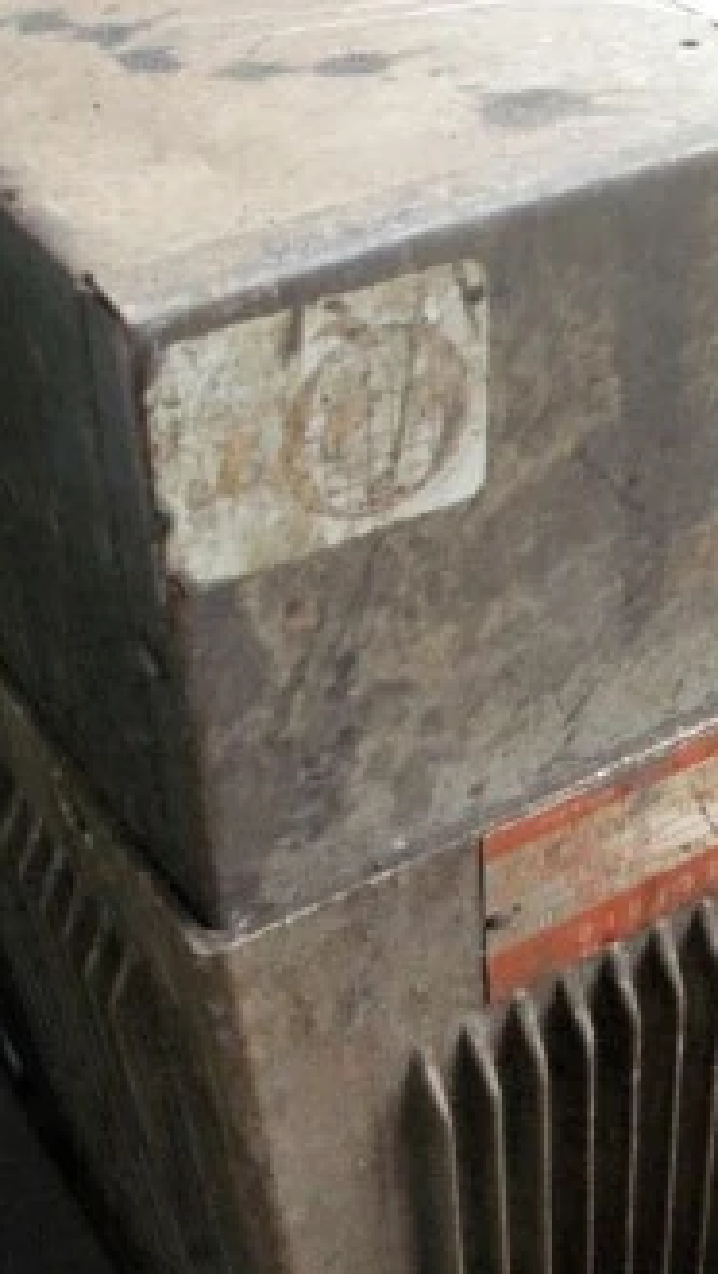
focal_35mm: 74
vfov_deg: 28.5
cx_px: 706
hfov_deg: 16.0
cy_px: 726
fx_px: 2501
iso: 554
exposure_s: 1/8
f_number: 2.7
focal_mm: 7.5
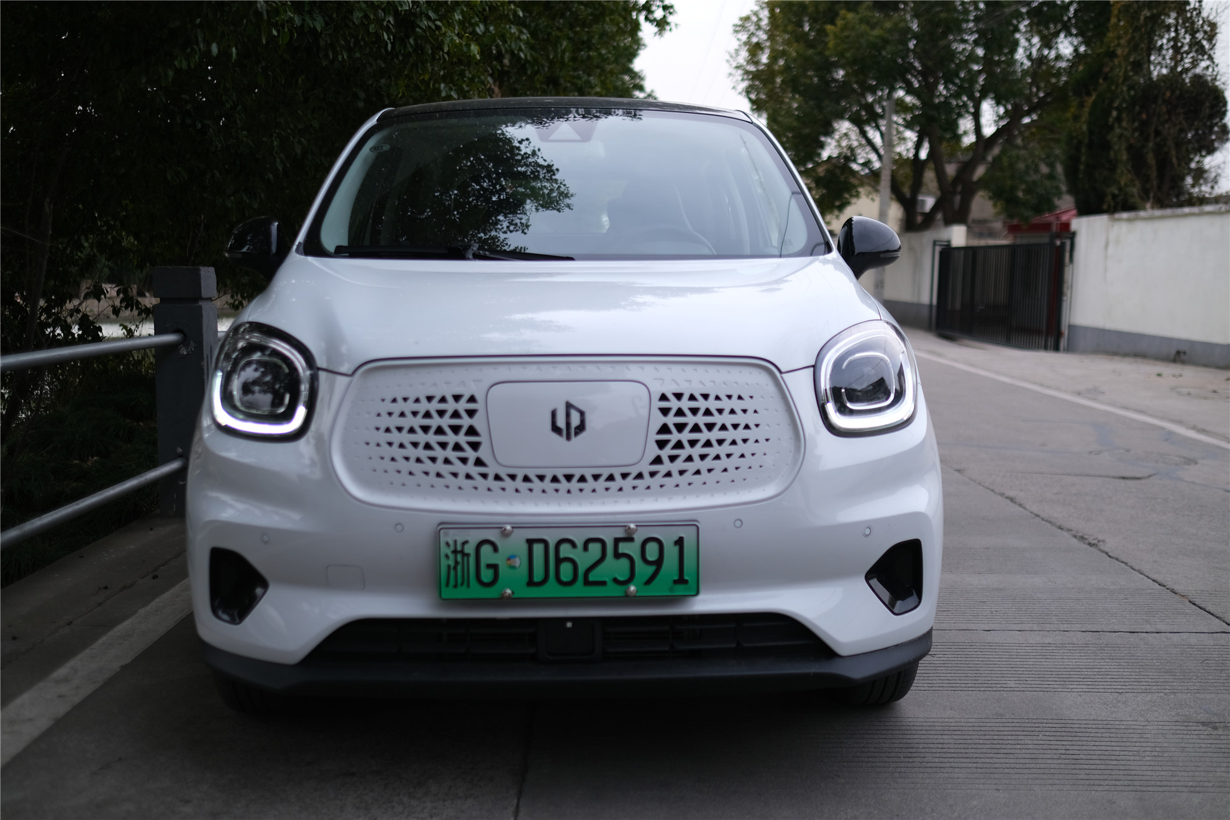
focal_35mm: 35
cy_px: 410
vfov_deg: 37.9
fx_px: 1196
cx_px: 615
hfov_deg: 54.4
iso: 160
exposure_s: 1/3200
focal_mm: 23
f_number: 1.4
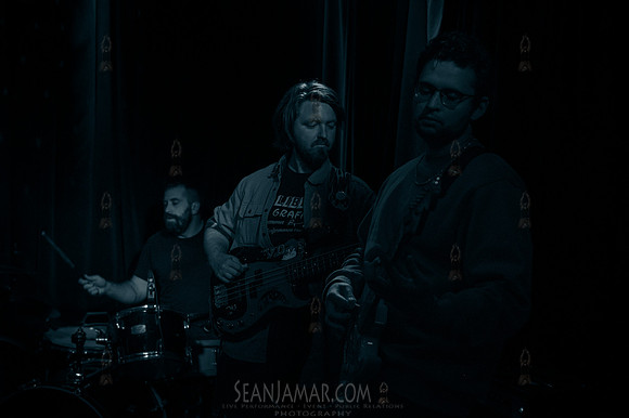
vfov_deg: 29.7
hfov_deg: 43.4
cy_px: 205
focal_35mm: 45
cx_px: 321
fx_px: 790
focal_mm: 42
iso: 8000
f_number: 3.5
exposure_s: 1/400
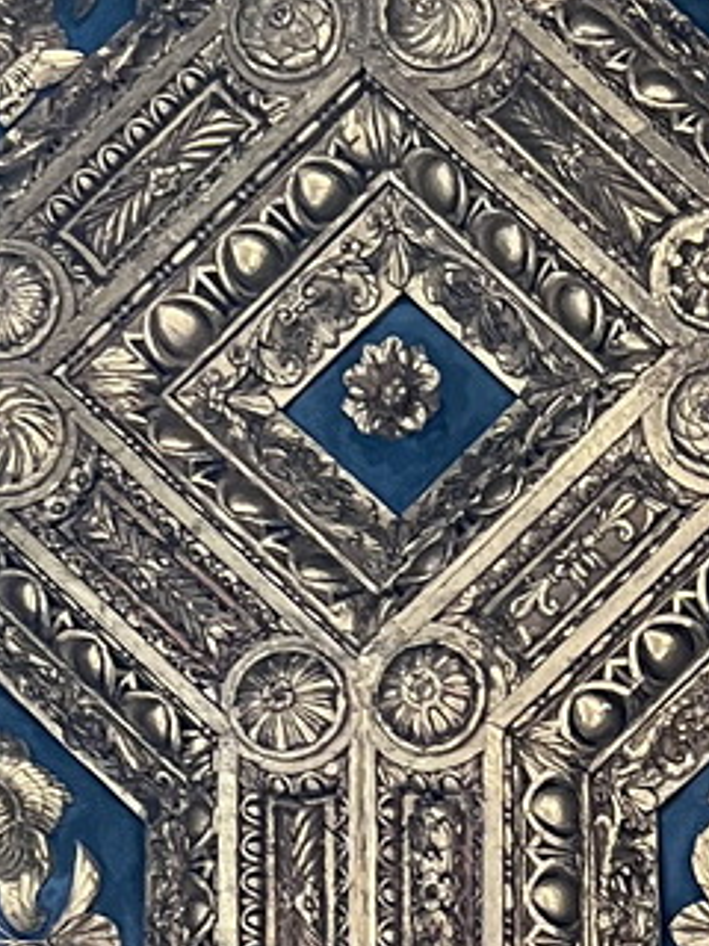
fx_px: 3550
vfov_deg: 13.9
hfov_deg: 10.4
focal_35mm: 130
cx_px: 1486
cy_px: 1570
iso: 160
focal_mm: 5.7
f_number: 1.5
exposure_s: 1/60
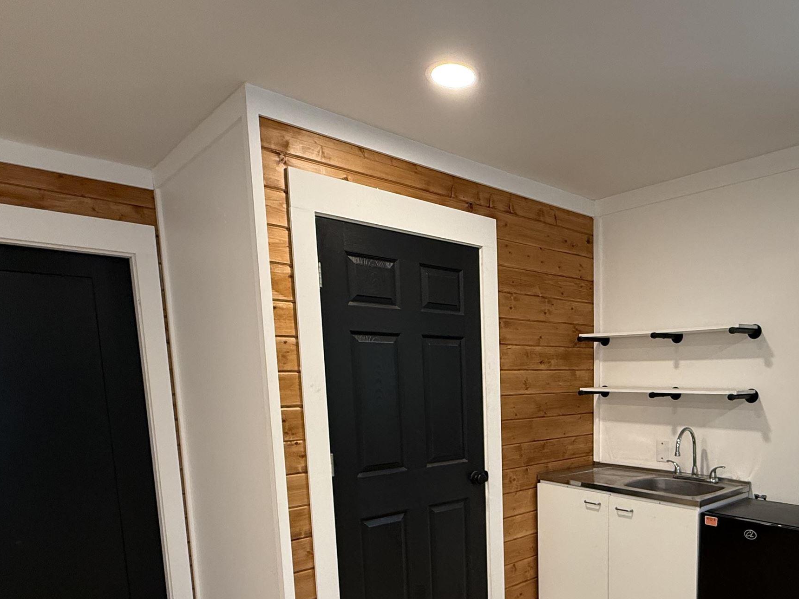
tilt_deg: -6.6
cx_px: 553
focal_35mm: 25
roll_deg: +0.4
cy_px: 452
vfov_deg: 52.4
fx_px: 577
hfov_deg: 66.9
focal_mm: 2.22
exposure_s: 1/60
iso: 200
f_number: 2.2
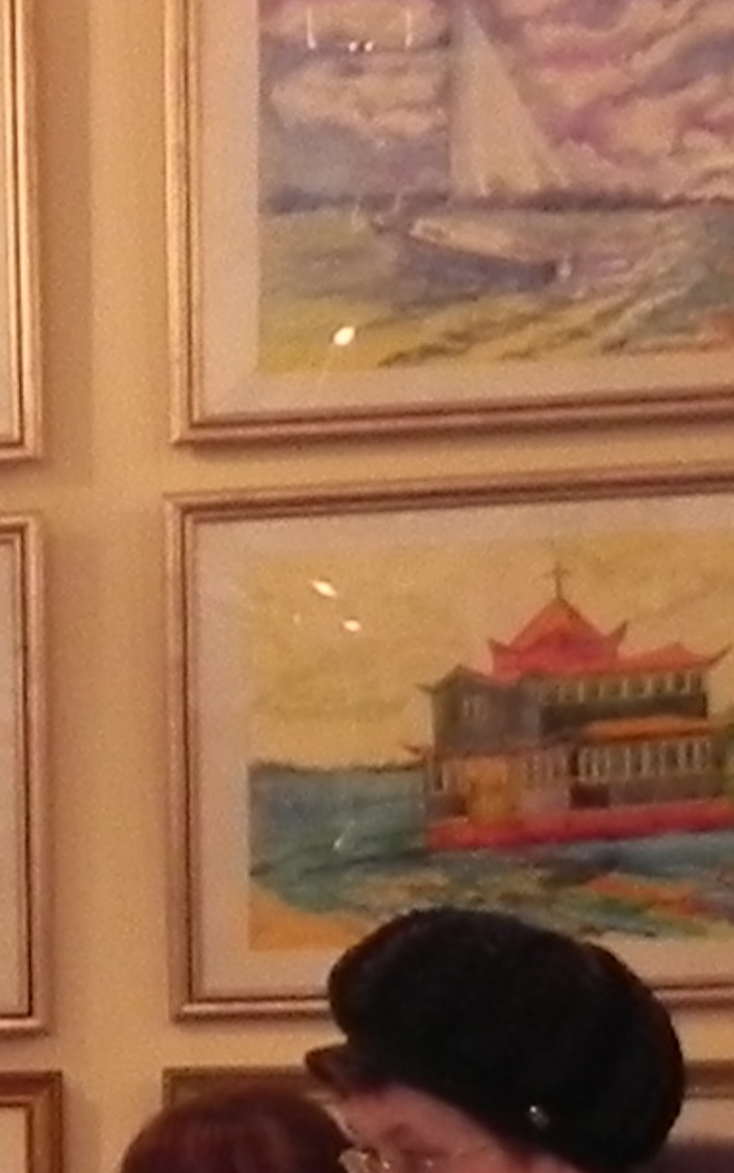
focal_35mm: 165
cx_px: -1663
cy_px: 1331
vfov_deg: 12.4
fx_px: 5277
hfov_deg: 6.9
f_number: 2.8
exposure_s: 1/30
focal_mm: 4.6
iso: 191
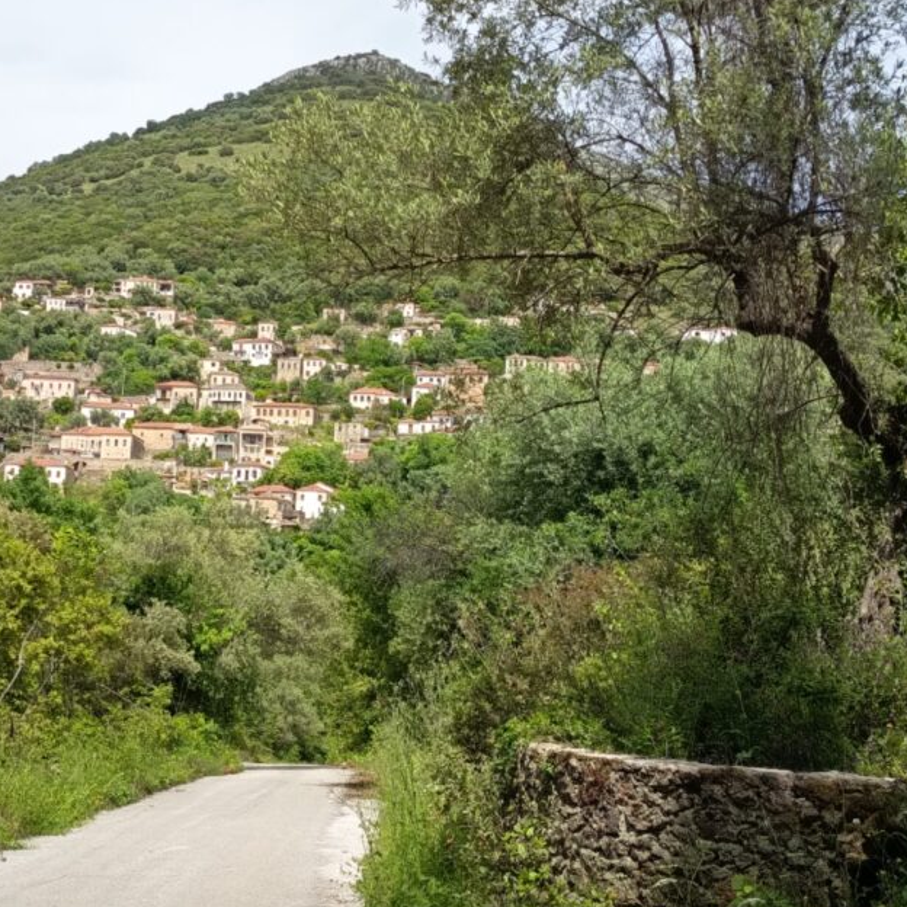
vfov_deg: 34.0
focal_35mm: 50
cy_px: 386
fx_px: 1482
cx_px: 355
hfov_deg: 33.9
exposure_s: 1/600
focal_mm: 5.27
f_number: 1.7
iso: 51
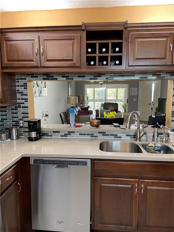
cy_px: 116
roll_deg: +0.6
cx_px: 87
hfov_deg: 53.1
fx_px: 174
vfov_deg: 67.3
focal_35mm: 26
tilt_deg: -7.6
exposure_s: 1/60
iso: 125
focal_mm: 4.2
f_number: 1.6
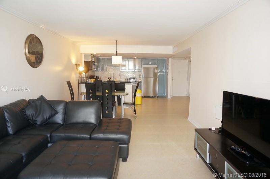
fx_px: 180
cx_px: 135
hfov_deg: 73.8
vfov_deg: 53.0
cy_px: 90
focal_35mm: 24
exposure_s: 1/60
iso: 400
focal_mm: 16
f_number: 4
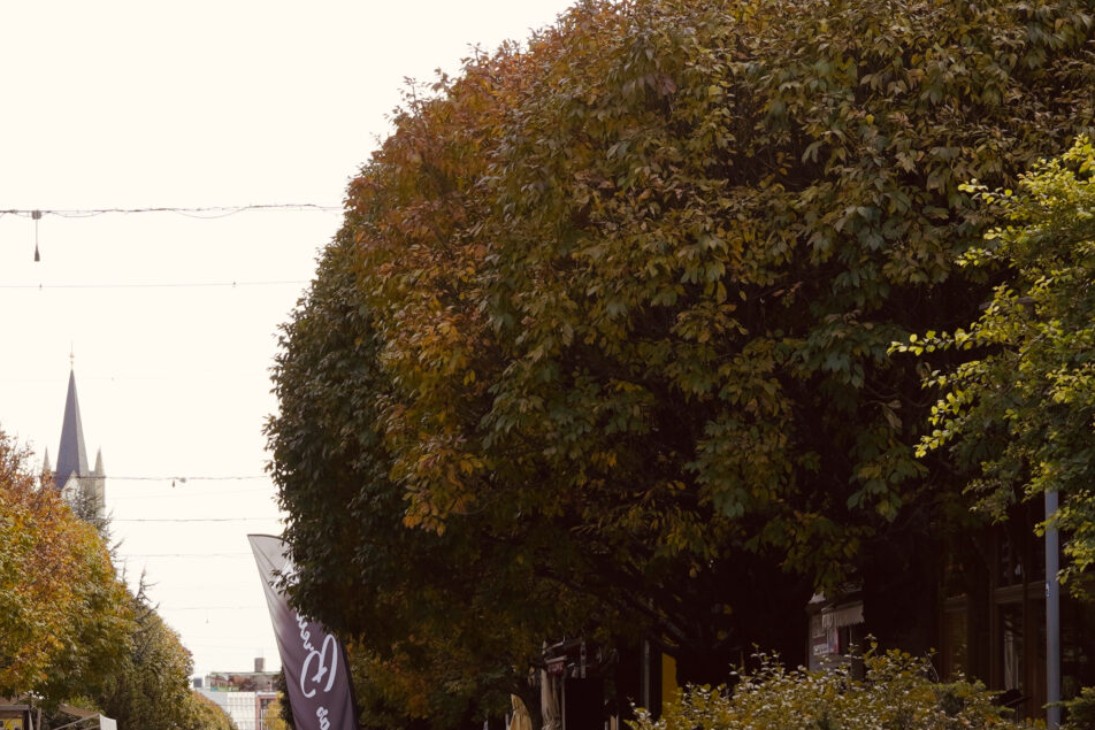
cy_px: 800
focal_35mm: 121
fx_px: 3681
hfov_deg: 16.6
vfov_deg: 11.2
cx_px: 47
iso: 100
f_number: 4.5
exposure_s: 1/200
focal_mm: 30
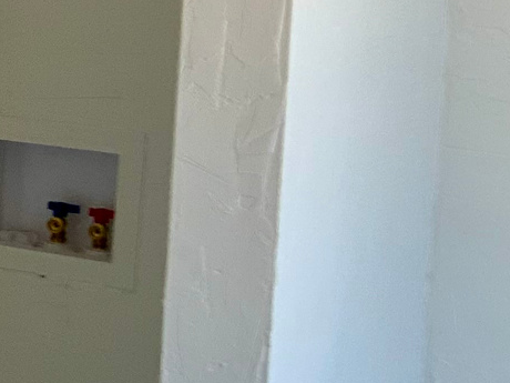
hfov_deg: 12.7
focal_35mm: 129
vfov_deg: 11.4
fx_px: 1901
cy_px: 51
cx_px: -605
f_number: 1.8
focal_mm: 3
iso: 40
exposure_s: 1/120
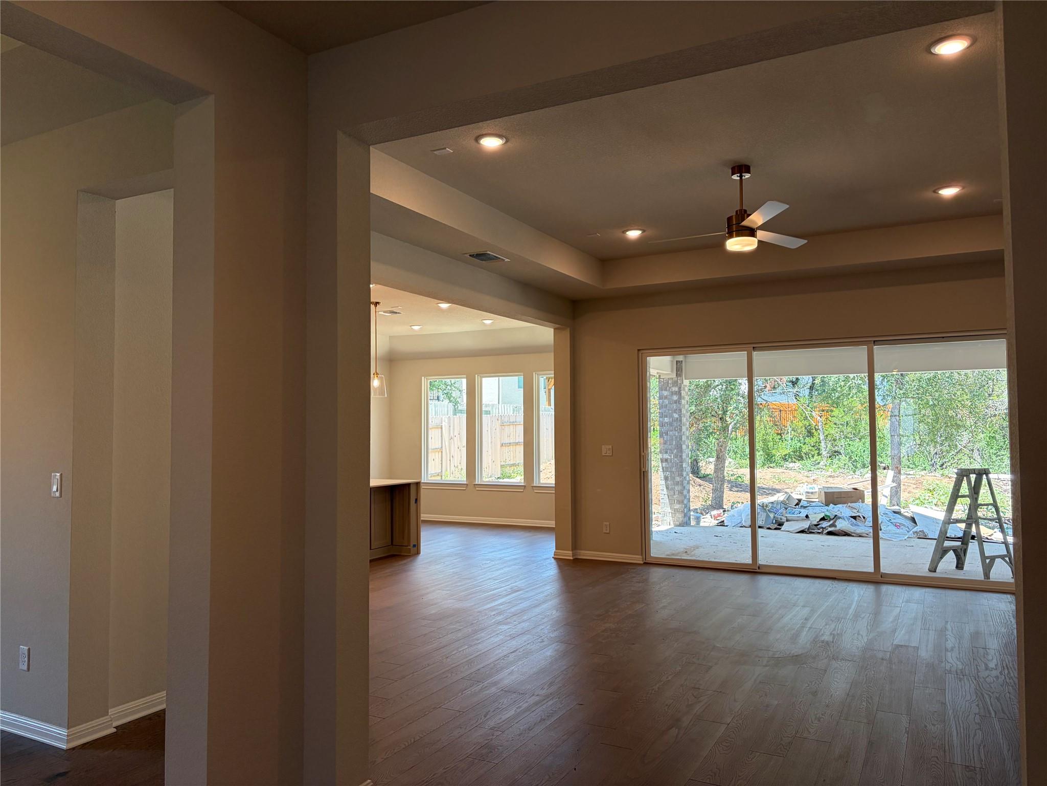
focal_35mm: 26
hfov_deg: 67.3
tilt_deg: +3.1
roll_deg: +0.4
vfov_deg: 53.1
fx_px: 786
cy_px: 393
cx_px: 524
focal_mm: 5.96
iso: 100
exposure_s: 1/228
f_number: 1.6
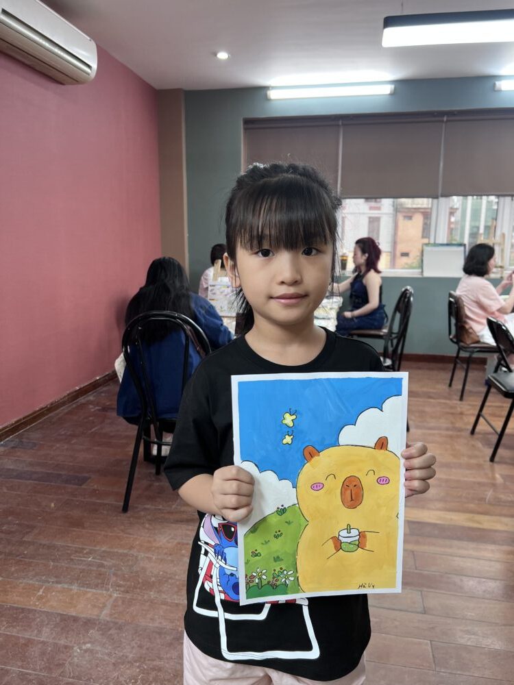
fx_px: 515
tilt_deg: -10.5
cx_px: 257
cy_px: 342
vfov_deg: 67.3
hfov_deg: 53.1
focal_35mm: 26
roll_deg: -0.9
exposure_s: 1/100
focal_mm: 5.7
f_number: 1.5
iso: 125
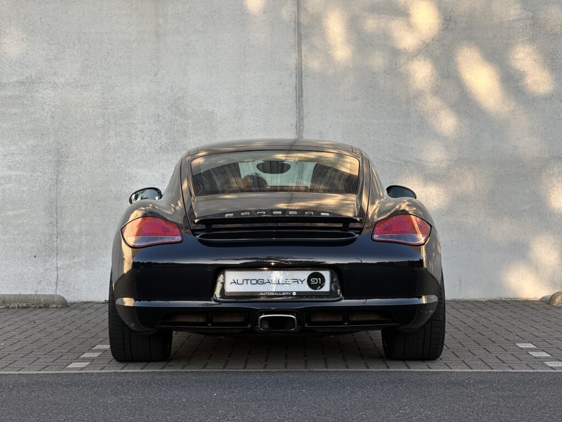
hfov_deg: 25.3
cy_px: 211
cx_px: 281
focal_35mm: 77
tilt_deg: +1.2
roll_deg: +0.1
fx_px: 1250
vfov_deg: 19.1
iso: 32
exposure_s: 1/121
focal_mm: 9
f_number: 2.8
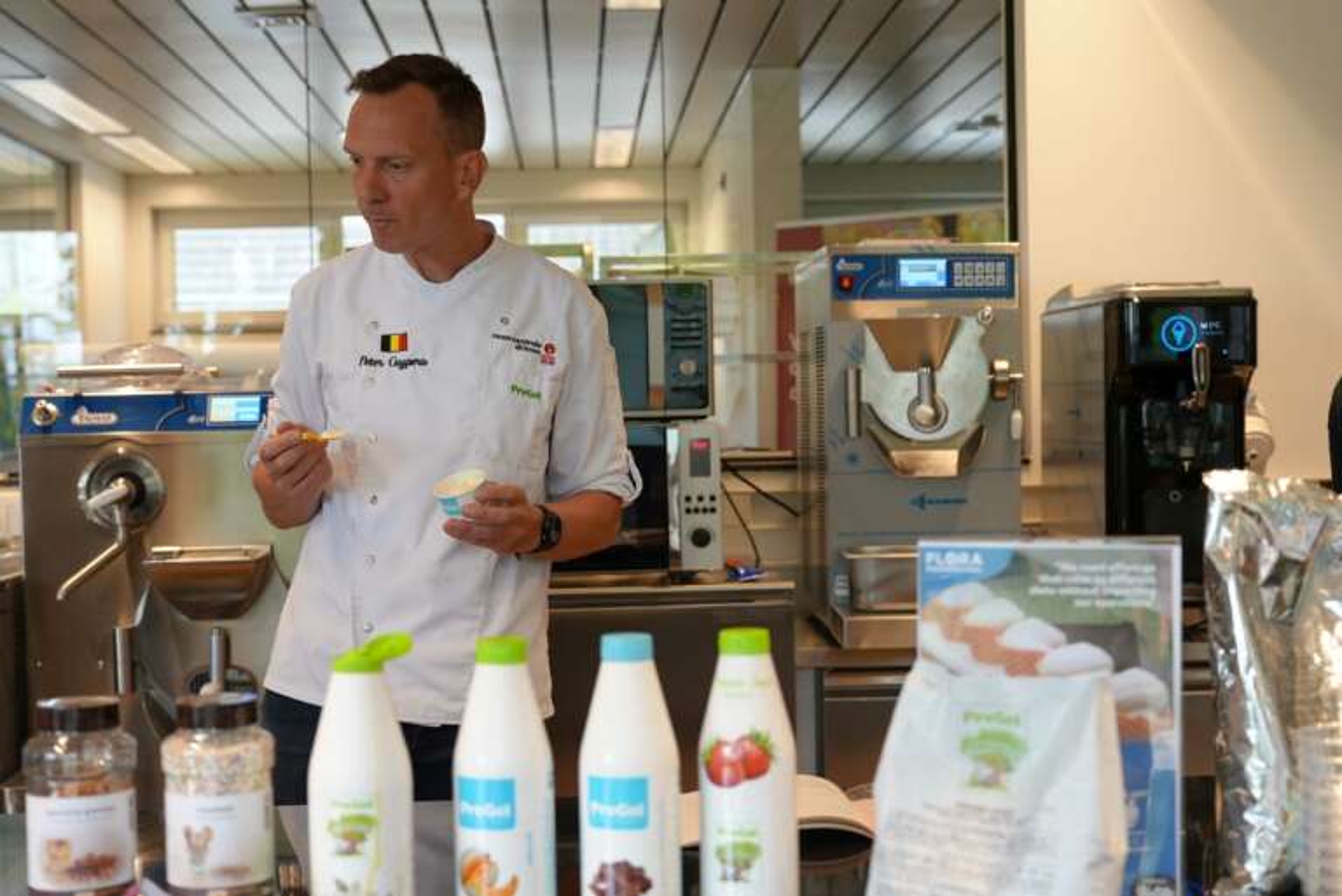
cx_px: 671
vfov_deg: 27.0
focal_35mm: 50
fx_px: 1865
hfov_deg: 39.6
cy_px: 448
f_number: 4
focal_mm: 50
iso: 500
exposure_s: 1/160
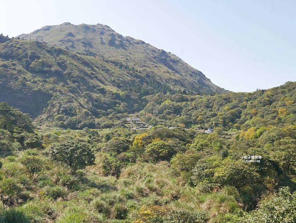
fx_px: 325
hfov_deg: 49.0
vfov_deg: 37.8
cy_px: 112
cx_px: 148
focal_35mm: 38
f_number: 5
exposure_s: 1/500
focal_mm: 19
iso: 200
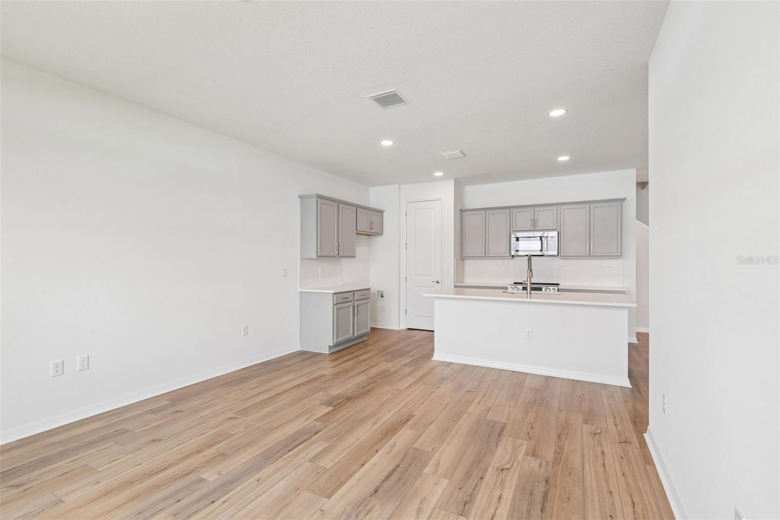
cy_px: 260
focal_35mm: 16
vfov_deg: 73.7
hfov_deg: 96.7
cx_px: 390
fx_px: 347
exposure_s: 1/80
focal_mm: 16
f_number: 8
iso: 400
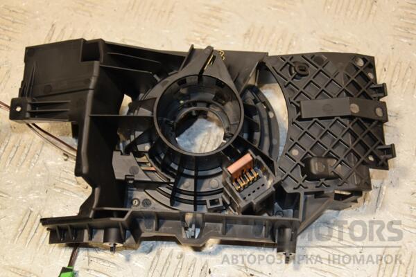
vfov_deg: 17.5
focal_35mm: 78
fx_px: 901
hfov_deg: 26.0
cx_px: 208
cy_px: 138
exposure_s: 1/160
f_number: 5
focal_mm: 52
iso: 800
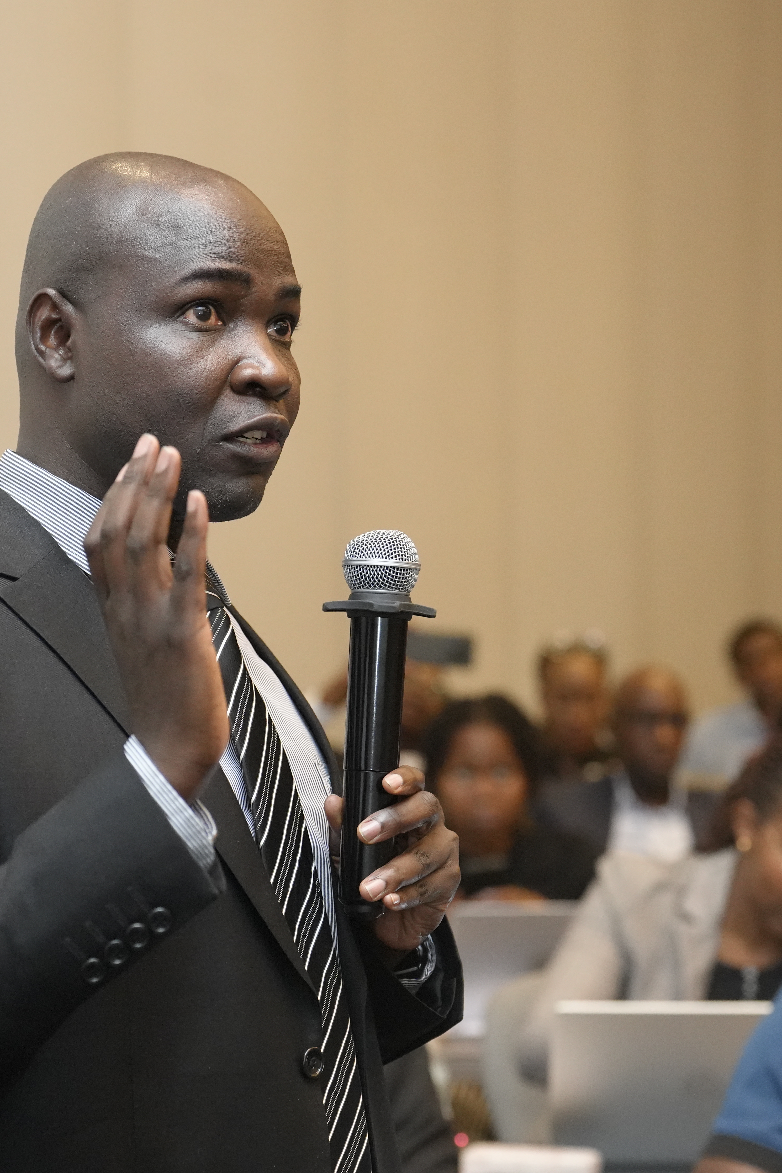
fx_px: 3780
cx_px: 334
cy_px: 581
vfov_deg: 17.6
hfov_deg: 11.8
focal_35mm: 116
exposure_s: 1/160
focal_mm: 74
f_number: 4
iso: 6400
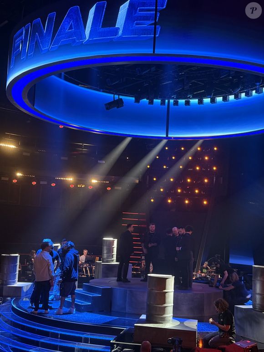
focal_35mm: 48
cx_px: 132
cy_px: 176
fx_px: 488
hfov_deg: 30.3
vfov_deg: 39.7
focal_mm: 6.76
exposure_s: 1/25
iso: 400
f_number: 1.78
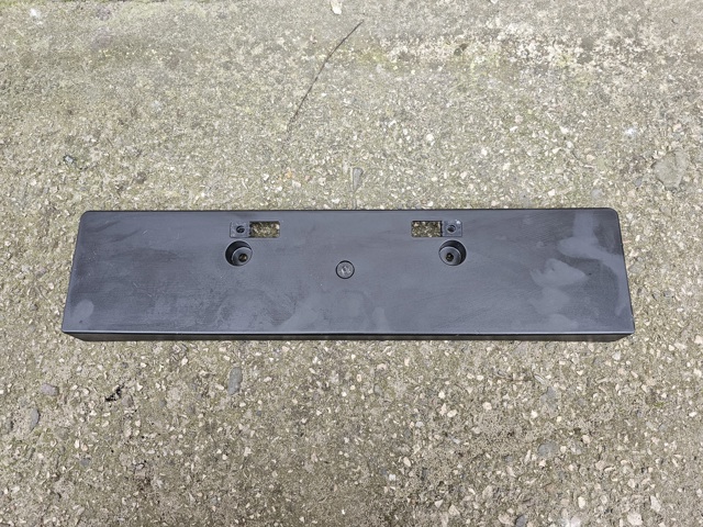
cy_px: 264
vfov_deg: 58.9
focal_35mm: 23
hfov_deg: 73.9
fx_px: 467
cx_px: 352
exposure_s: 1/100
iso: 250
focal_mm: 6.3
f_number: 1.7
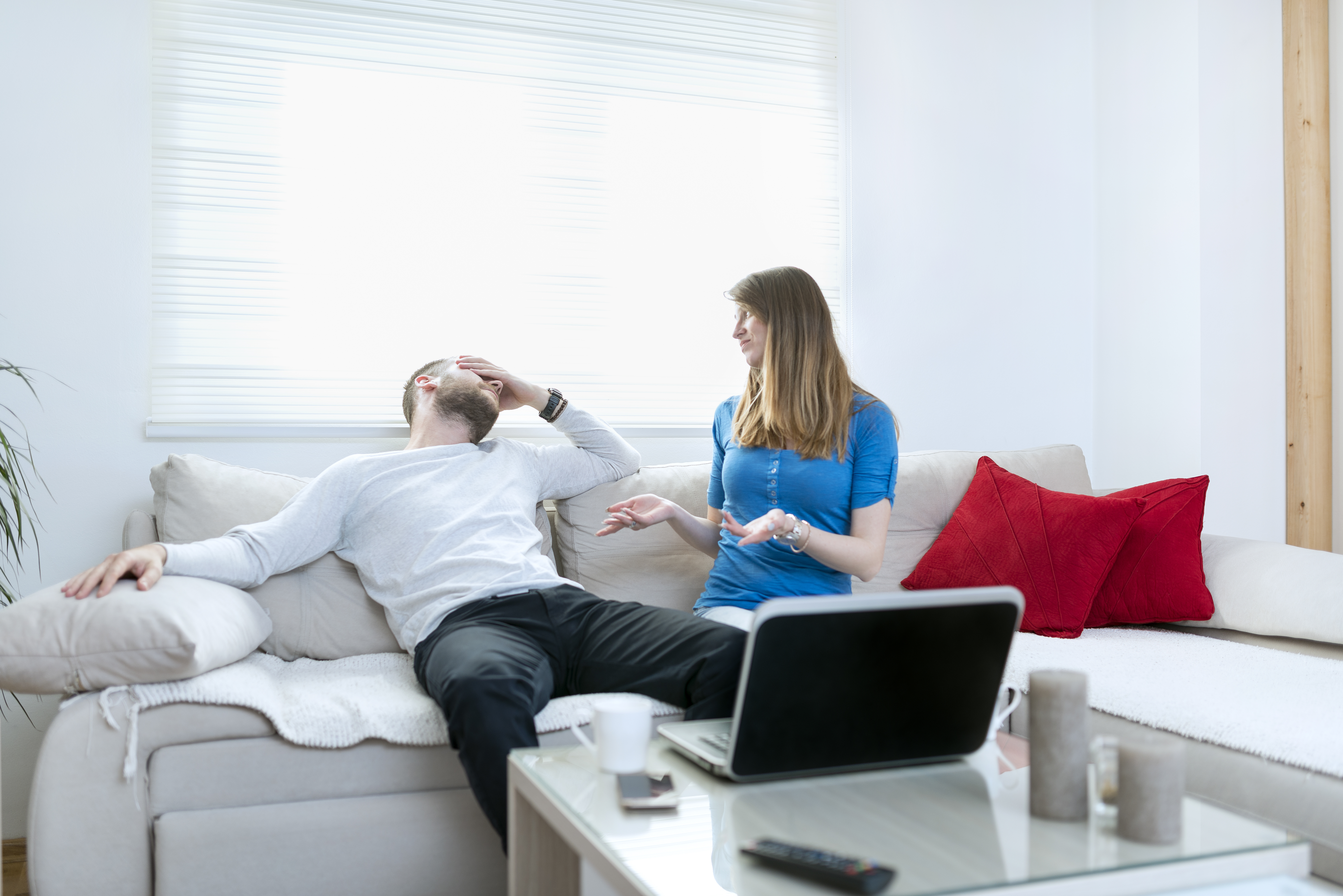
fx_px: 1306
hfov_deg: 54.4
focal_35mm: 35
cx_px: 672
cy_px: 448
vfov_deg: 37.9
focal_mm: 35
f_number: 2
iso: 100
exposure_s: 1/160
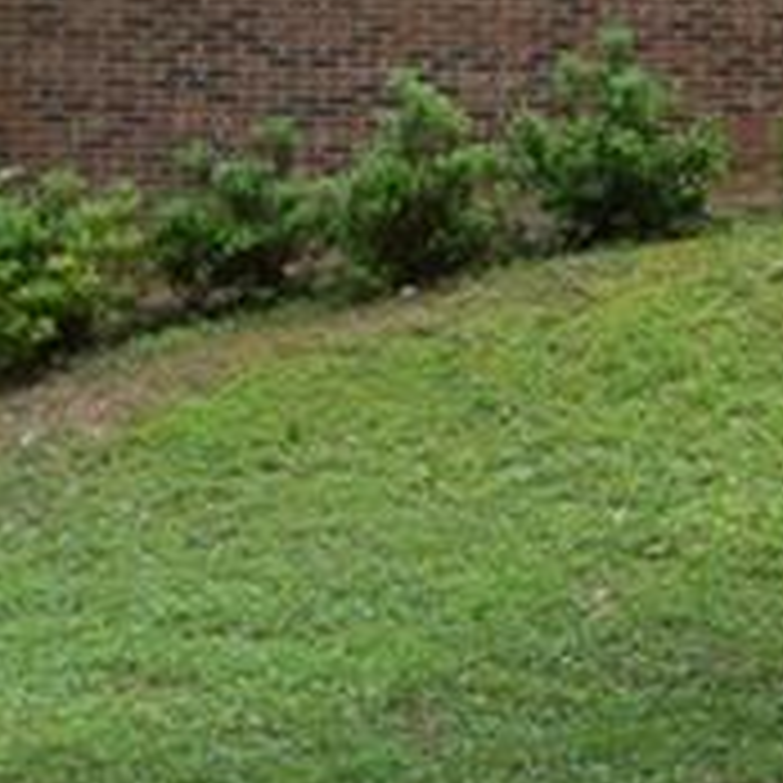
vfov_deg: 11.5
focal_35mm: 150
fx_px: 3839
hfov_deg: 9.8
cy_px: -81
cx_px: 2079
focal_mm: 20
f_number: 5
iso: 400
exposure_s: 1/100
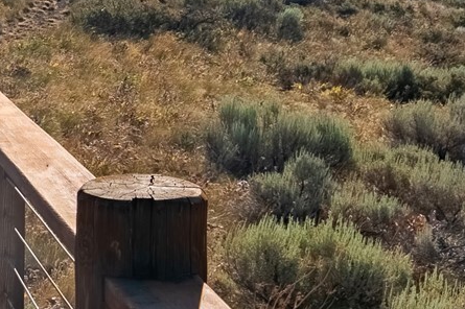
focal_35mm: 106
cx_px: -86
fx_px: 1364
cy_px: -101
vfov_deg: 12.5
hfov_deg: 18.4
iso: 100
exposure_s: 1/8000
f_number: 10
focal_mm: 27.7
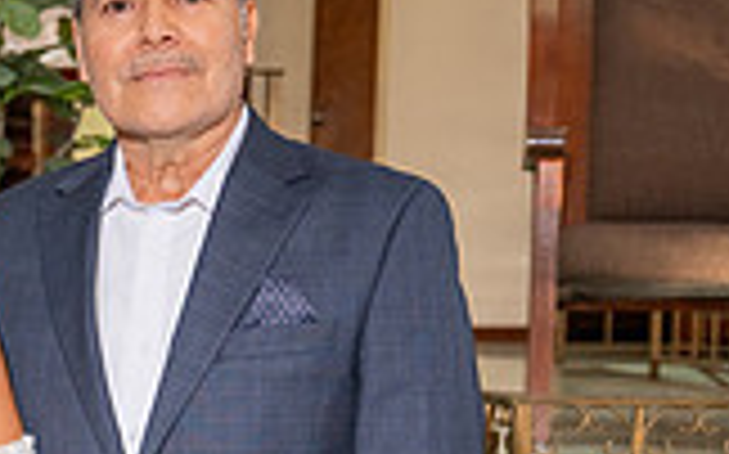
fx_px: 2978
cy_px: 483
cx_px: -486
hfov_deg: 12.9
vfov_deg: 8.7
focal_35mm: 150
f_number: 4
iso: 800
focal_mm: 41
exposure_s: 1/200
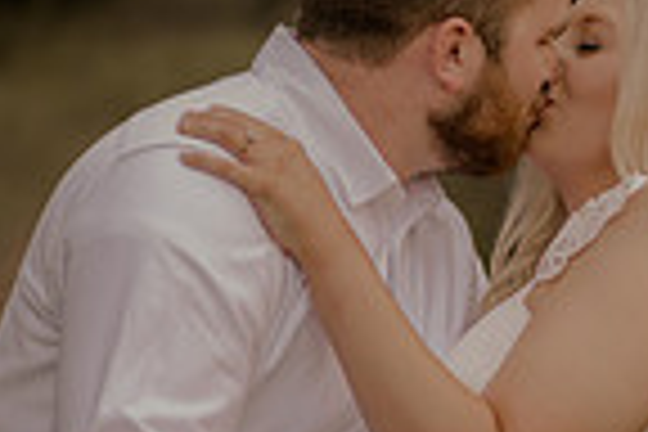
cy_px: 281
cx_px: 544
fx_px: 3636
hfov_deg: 10.1
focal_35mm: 202
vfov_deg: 6.8
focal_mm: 50
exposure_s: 1/250
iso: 200
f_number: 2.2
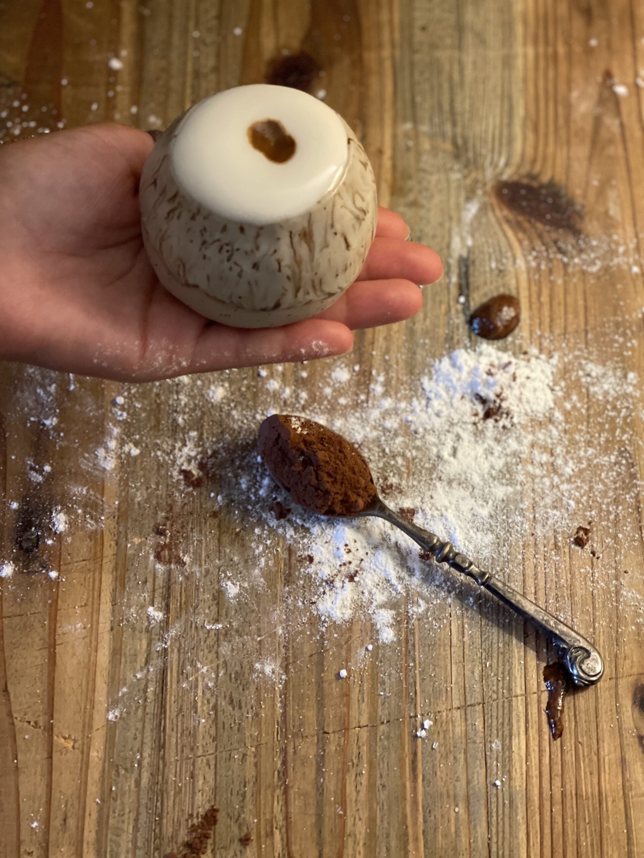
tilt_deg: -66.3
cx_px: 322
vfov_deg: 30.3
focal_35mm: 64
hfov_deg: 22.9
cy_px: 429
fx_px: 1588
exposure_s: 1/33
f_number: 2.2
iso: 400
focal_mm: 7.5
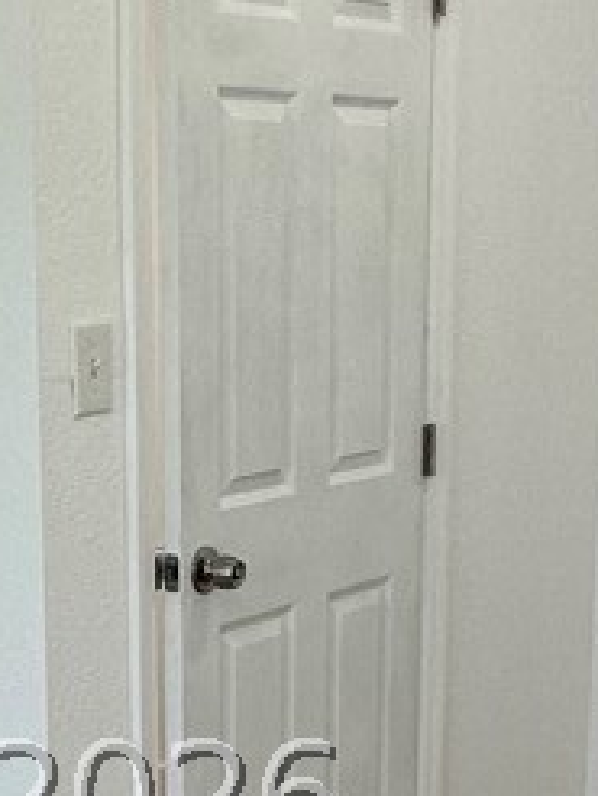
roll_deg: -0.6
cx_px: 152
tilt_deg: -15.1
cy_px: 799
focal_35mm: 91
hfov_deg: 16.2
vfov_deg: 20.8
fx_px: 2092
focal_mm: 2.22
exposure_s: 1/120
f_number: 2.2
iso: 80
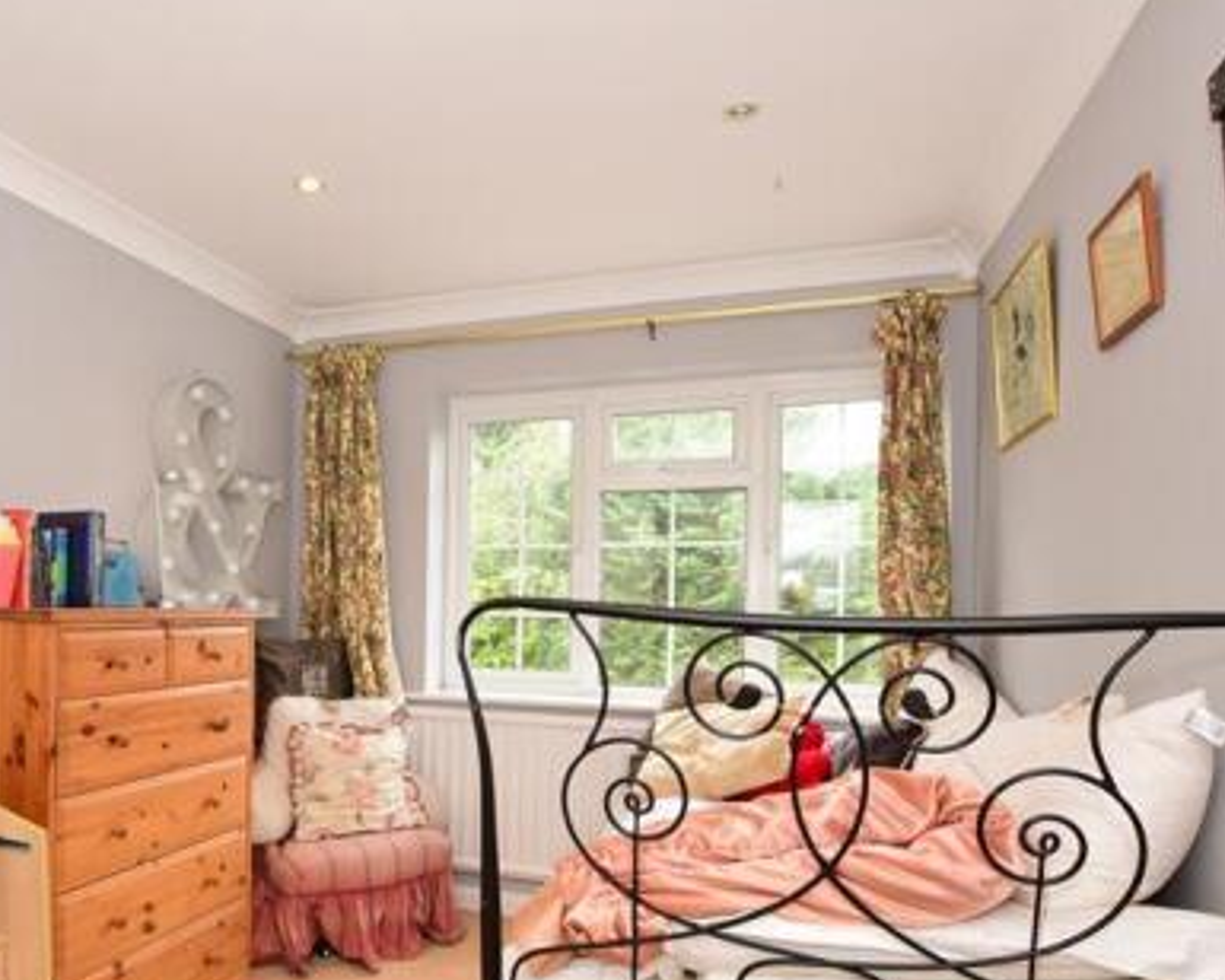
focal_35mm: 24
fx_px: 870
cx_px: 391
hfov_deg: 68.0
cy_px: 603
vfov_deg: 58.1
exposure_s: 1/40
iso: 500
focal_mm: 10
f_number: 10
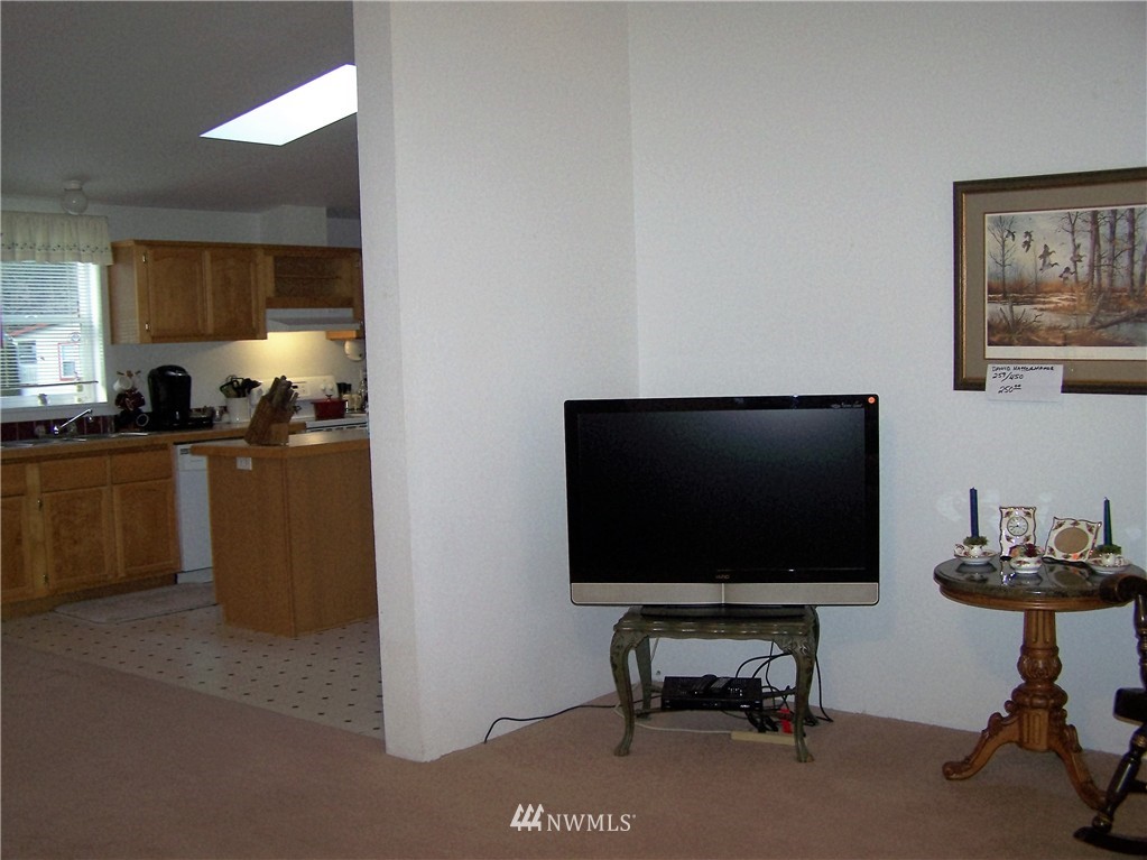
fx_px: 1259
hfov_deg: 49.0
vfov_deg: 37.7
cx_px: 574
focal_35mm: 38
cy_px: 430
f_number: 2.8
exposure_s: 1/60
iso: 80
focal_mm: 6.3
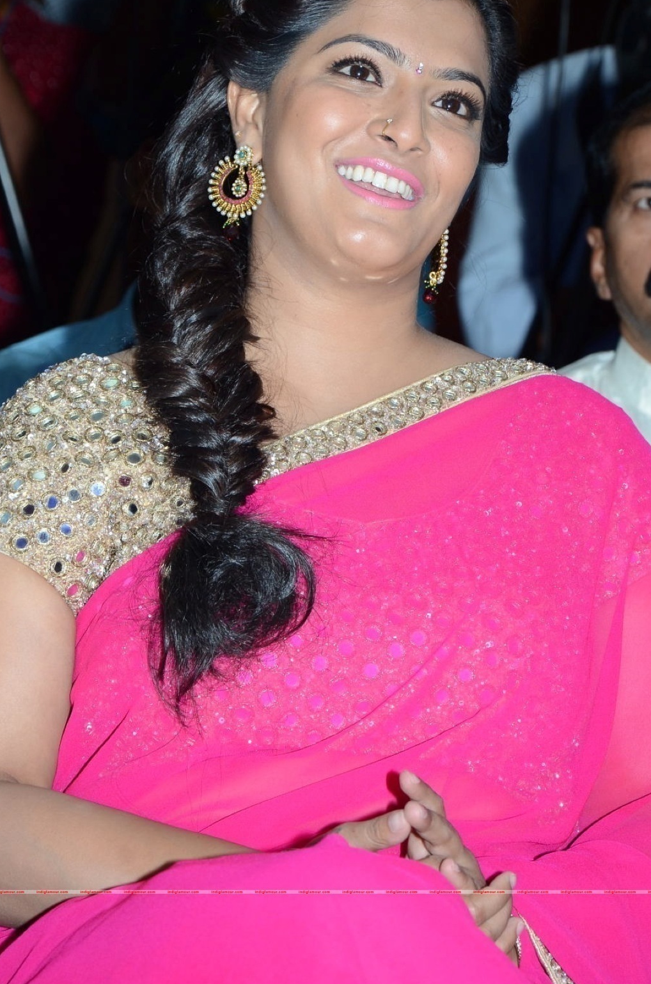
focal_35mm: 186
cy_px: 454
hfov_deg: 7.4
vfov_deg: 11.1
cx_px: 314
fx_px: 5061
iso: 500
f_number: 6.3
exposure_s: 1/125
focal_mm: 105
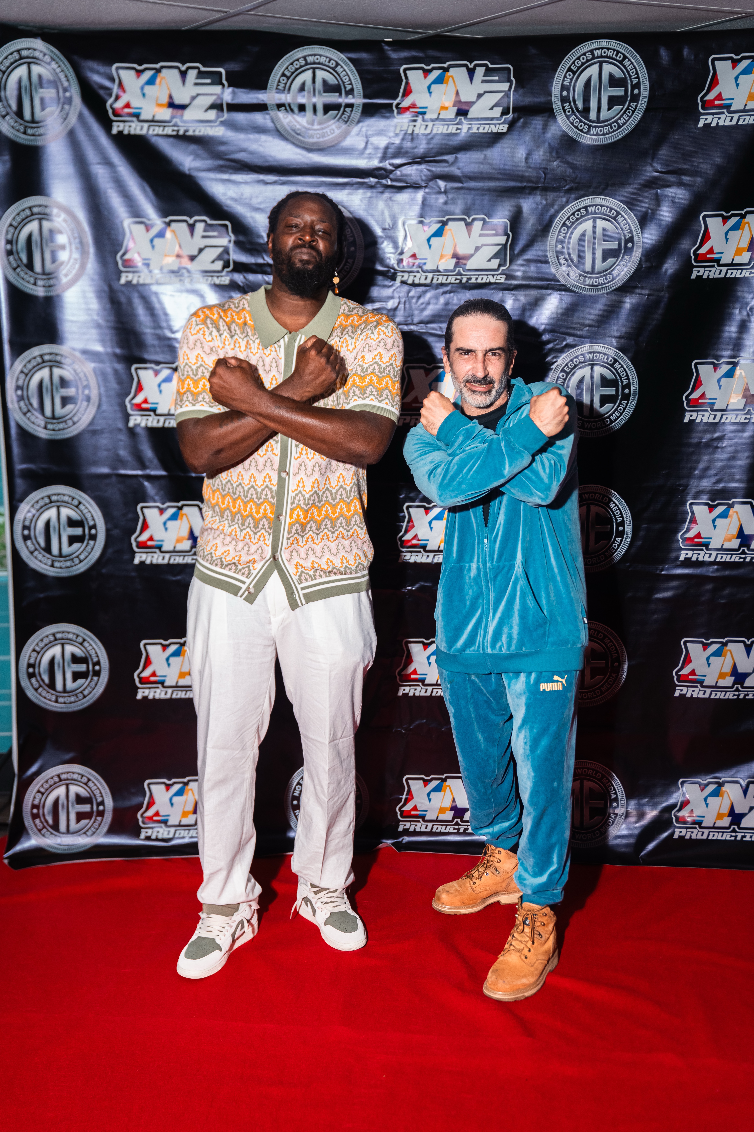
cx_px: 377
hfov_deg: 30.5
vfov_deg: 44.5
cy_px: 566
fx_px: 1382
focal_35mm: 44
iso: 1250
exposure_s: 1/320
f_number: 2.8
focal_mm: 44
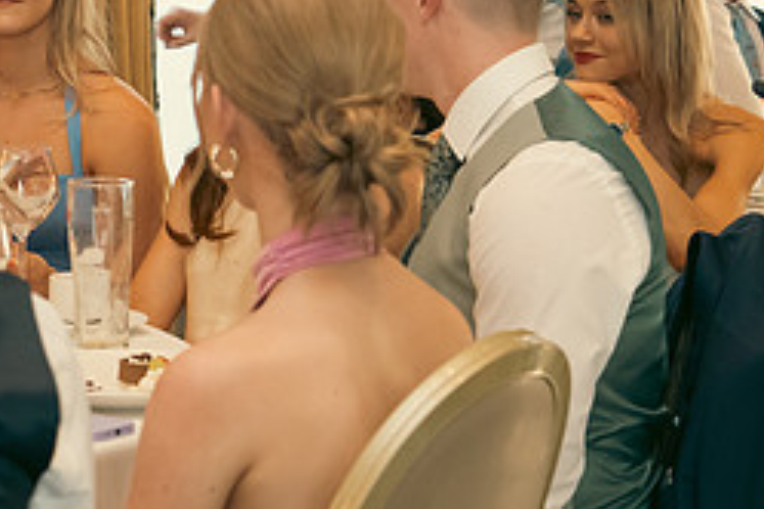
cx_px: -49
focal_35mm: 149
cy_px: 170
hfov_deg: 13.5
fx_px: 3162
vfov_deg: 9.2
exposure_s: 1/160
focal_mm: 43
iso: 2500
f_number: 3.5
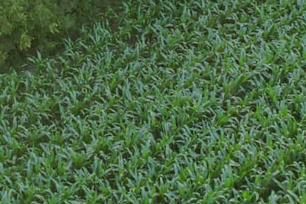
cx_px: 97
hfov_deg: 18.2
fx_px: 952
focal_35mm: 112
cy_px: -176
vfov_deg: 11.3
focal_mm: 8.4
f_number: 2.8
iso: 100
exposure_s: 1/160
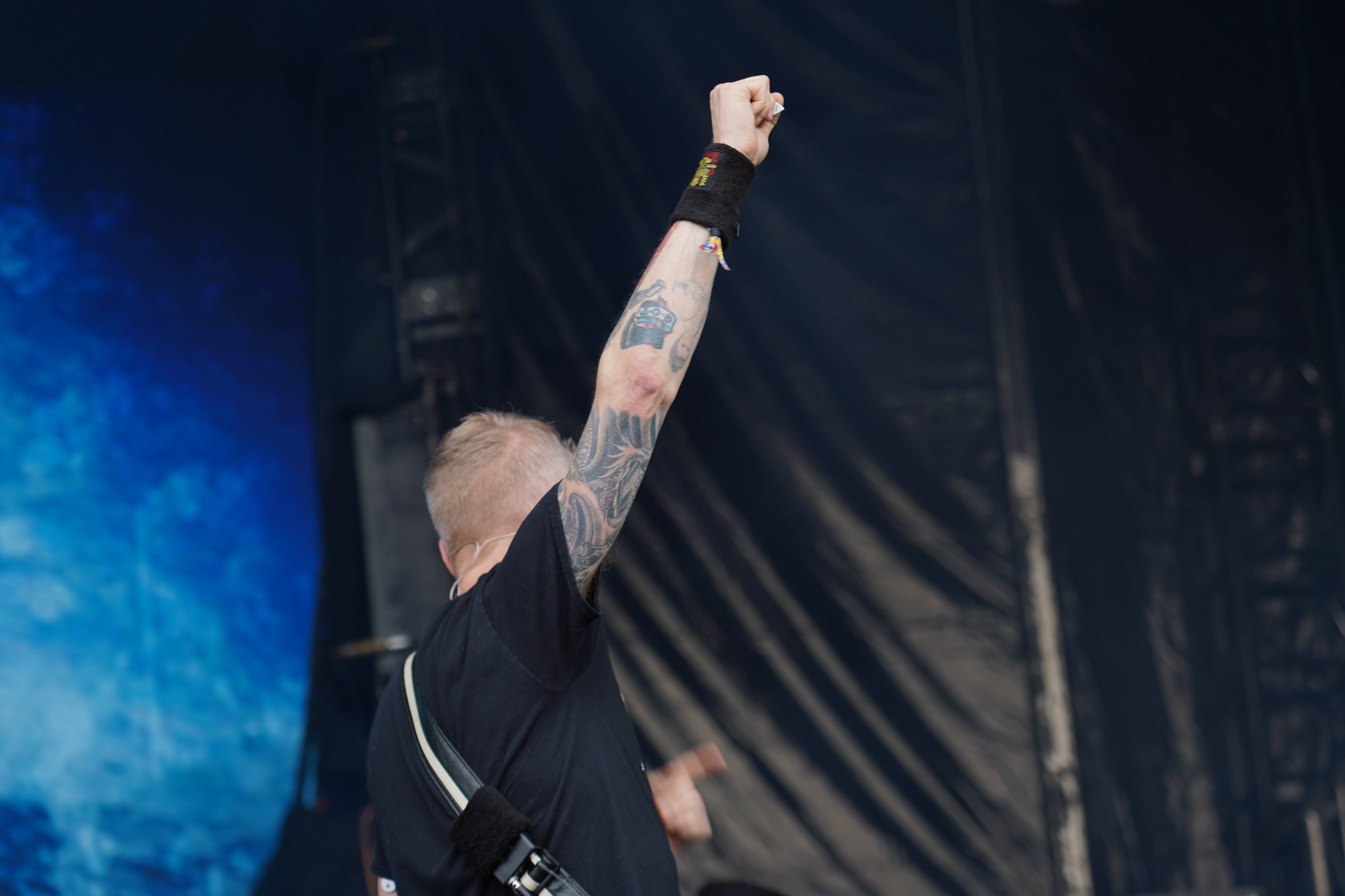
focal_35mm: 114
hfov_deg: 17.9
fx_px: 4259
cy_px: 434
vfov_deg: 12.0
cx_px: 692
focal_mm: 105
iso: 100
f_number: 4.5
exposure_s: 1/160
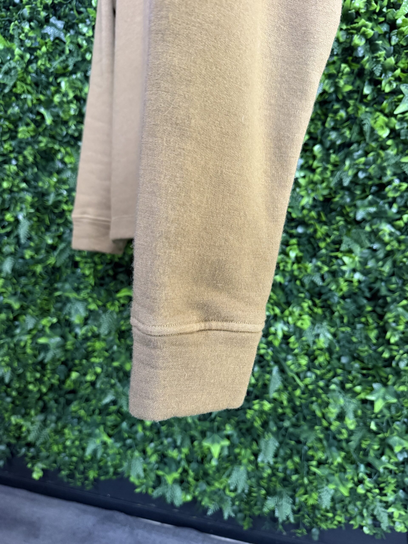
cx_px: 204
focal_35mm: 24
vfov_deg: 71.6
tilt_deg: -10.8
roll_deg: -0.7
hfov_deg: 56.8
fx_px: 377
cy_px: 272
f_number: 1.78
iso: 800
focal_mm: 6.76
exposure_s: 1/51
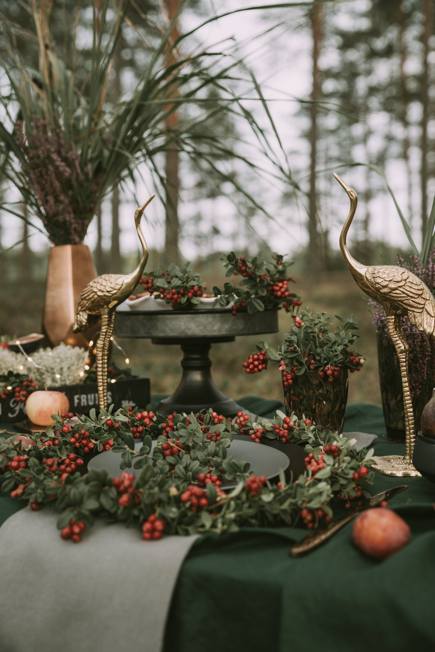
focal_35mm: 48
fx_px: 869
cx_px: 218
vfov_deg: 41.1
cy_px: 326
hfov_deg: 28.1
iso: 320
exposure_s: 1/250
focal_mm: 48
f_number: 4
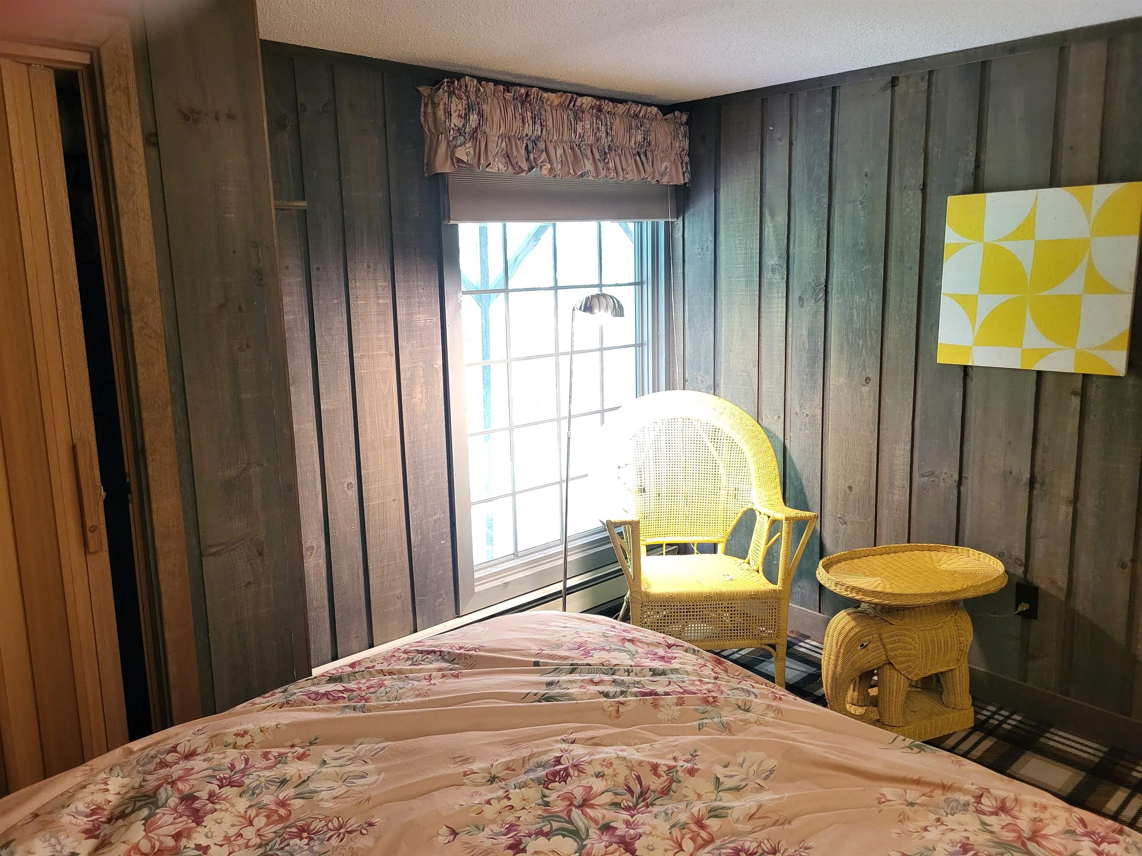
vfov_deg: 53.1
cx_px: 571
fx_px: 858
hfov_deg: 67.3
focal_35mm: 26
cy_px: 428
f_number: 1.8
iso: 640
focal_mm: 5.4
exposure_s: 1/40
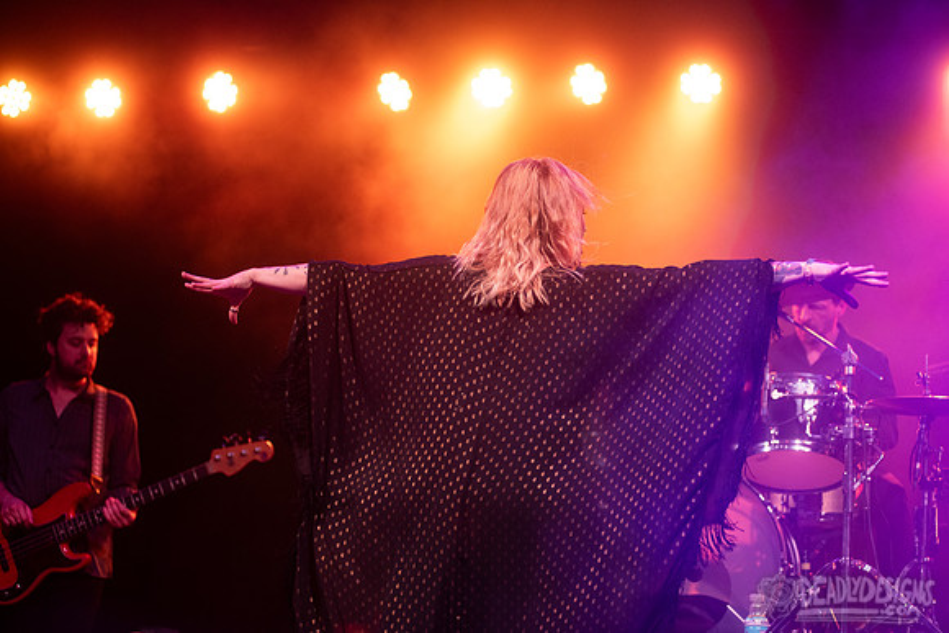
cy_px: 316
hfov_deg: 25.4
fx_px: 2109
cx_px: 474
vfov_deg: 17.1
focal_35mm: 80
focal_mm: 80
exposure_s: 1/400
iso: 2500
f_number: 3.2
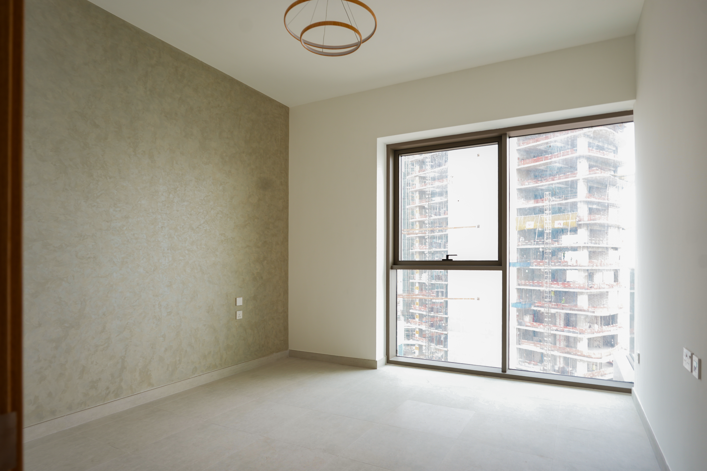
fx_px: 393
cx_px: 354
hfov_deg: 84.0
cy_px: 236
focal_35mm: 20
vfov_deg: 61.9
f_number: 4.5
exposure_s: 1/6
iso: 125
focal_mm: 20
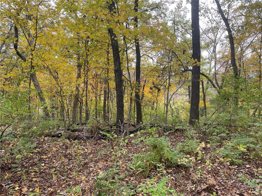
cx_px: 131
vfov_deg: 53.1
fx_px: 197
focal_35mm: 26
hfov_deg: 67.3
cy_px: 98
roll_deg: -0.2
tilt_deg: -7.3
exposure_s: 1/127
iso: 32
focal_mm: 5.1
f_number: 1.6
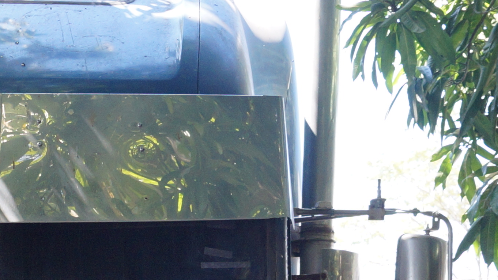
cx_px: 7
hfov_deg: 16.0
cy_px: 500
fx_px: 1744
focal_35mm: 132
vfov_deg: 8.8
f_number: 4.5
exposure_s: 1/100
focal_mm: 21
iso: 400
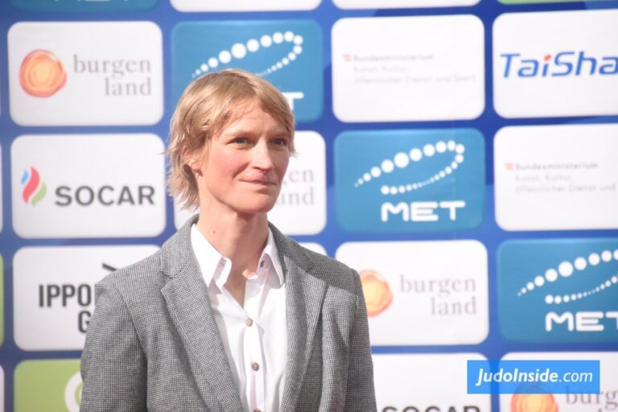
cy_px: 206
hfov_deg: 7.2
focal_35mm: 285
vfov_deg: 4.8
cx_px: 309
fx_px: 4892
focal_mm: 190
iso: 3200
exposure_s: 1/640
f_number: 5.6
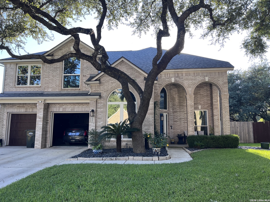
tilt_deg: +7.0
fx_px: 203
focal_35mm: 26
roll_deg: -0.2
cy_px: 101
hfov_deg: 67.3
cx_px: 135
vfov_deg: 53.1
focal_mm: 5.7
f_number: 1.5
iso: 50
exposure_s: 1/389
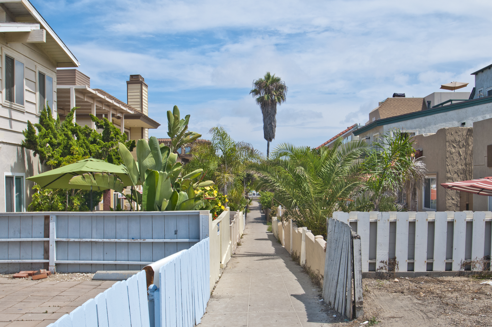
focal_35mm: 36
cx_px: 246
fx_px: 491
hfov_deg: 53.2
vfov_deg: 36.8
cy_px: 164
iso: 280
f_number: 8
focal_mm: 24
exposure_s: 1/500
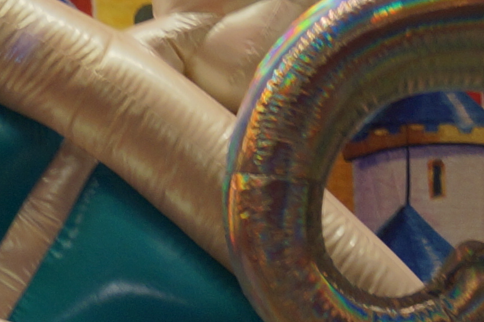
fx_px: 4081
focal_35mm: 304
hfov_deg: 6.6
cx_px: -481
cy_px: 828
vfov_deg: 4.4
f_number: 5
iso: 160
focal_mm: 35
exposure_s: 1/60
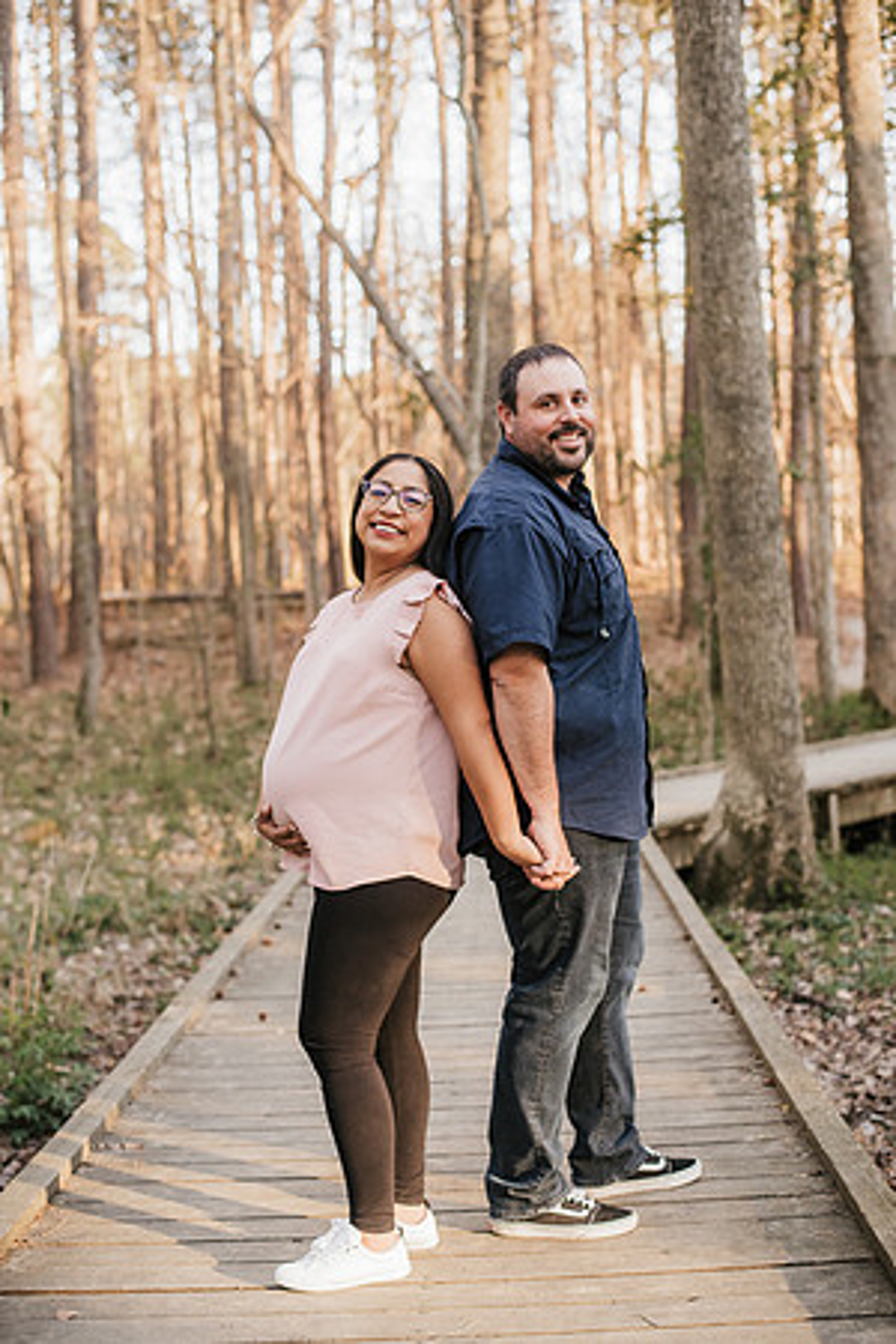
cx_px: 448
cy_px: 672
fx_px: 1867
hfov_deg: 27.0
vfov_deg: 39.6
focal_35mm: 50
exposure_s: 1/250
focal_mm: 50
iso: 400
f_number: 2.8
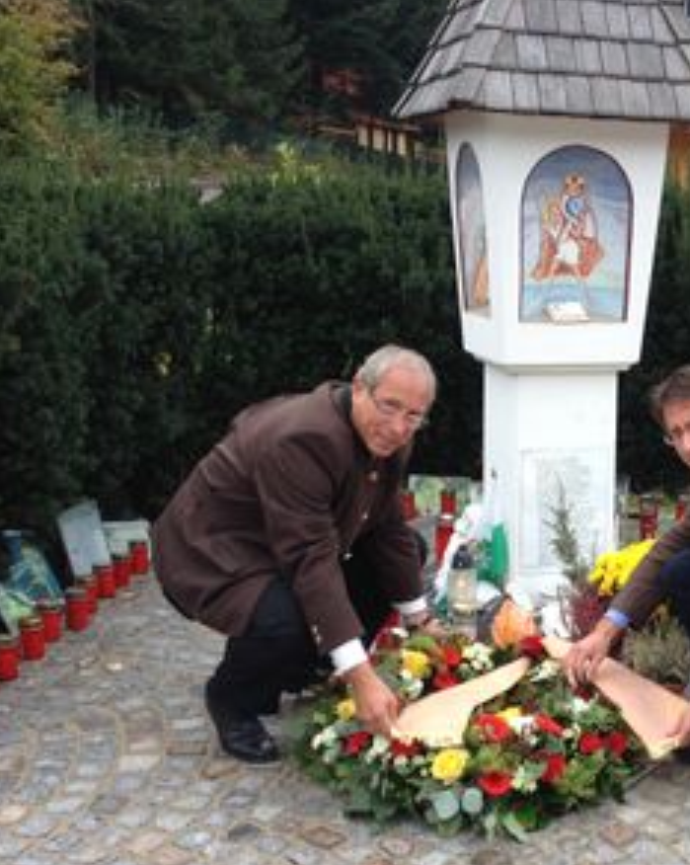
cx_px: 637
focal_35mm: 60
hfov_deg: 24.5
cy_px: 542
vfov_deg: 31.3
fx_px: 1534
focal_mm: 4.28
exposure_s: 1/207
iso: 50
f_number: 2.4
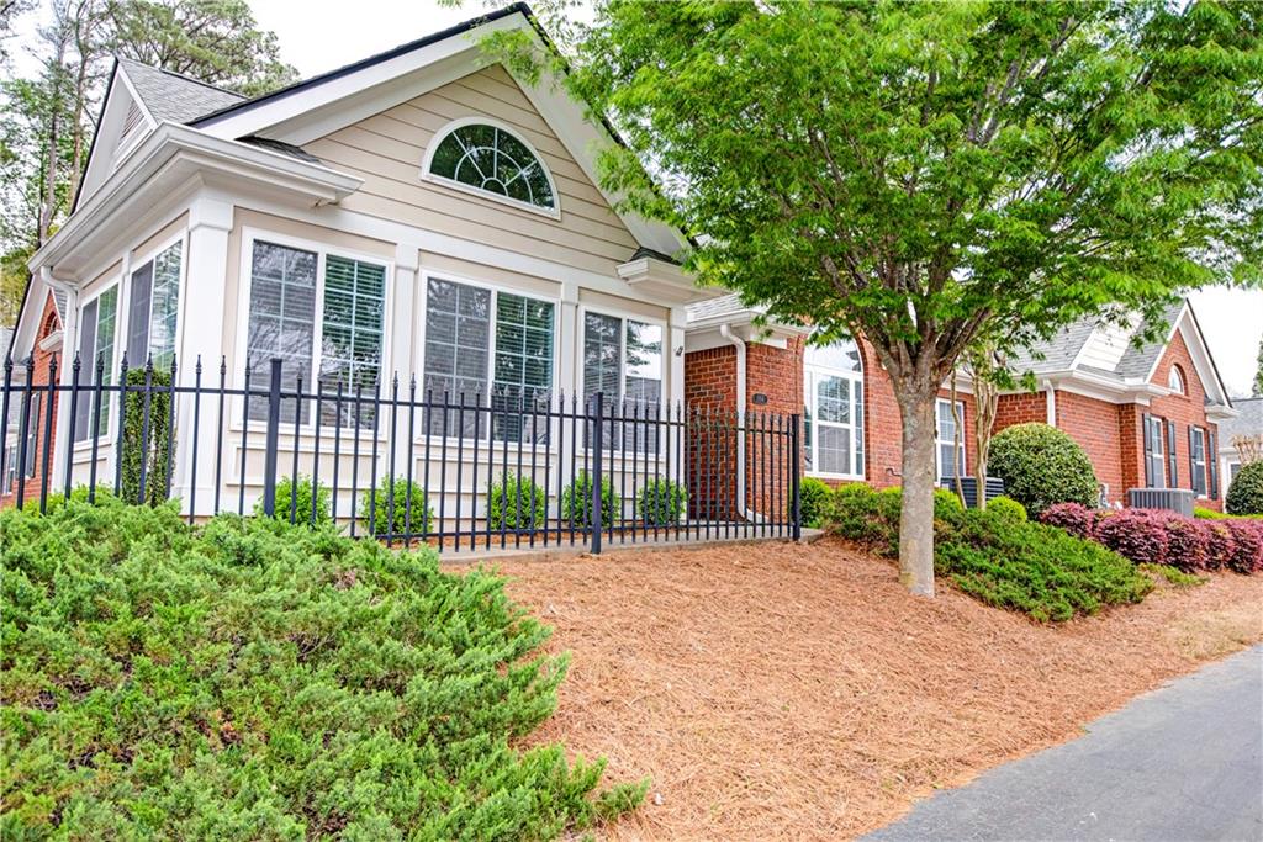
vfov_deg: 49.6
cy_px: 421
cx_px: 632
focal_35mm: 26
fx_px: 912
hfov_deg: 69.4
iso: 1250
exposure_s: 1/4000
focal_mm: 26
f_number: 4.5
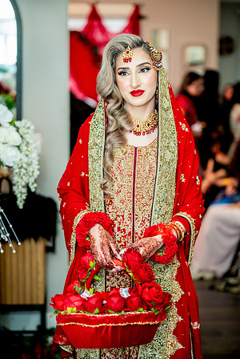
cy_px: 180
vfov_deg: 30.1
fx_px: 670
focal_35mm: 67
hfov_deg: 20.3
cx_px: 120
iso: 800
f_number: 2
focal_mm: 67
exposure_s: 1/200
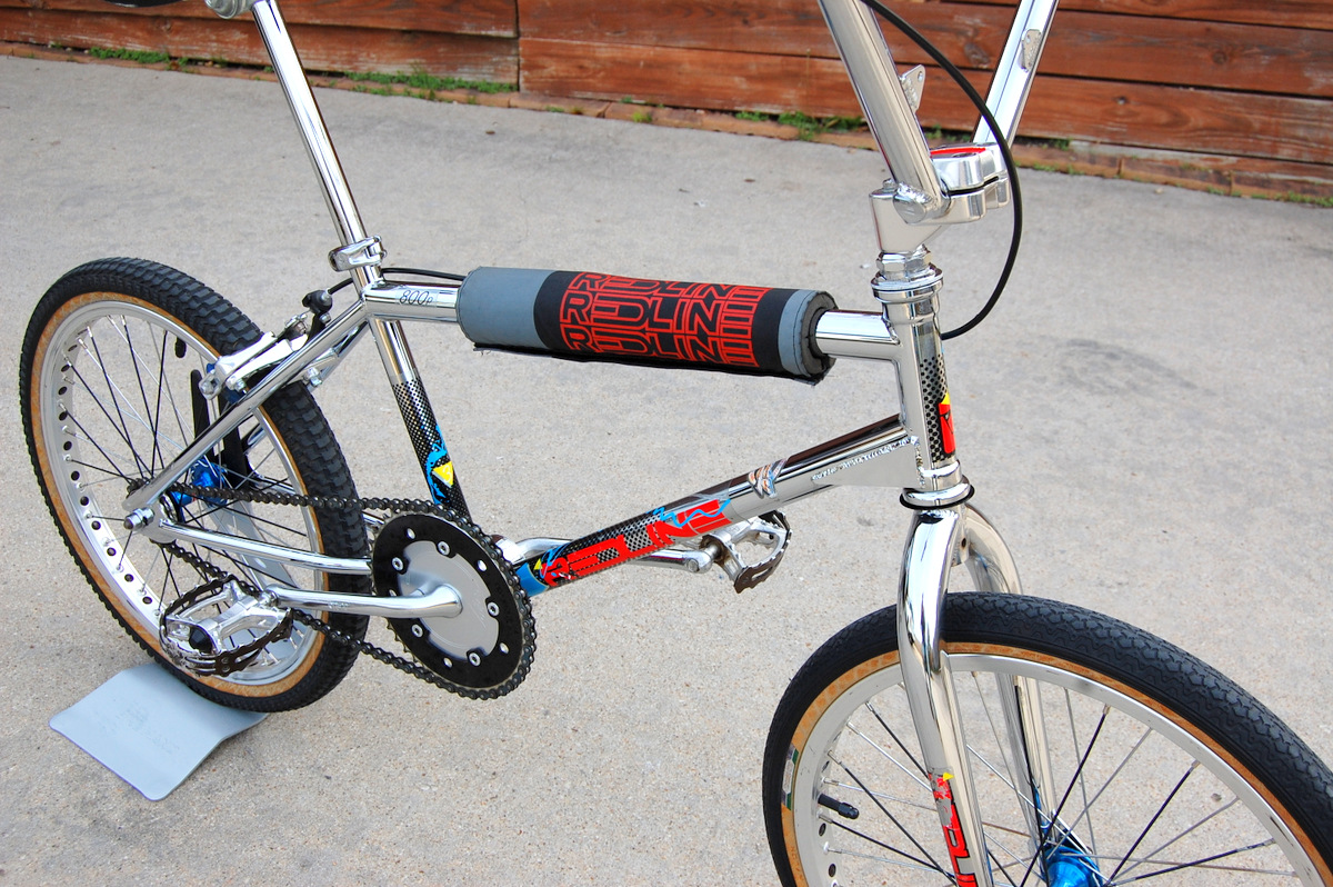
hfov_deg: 49.6
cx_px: 666
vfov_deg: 34.2
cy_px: 444
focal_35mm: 39
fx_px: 1443
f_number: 7.1
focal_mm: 26
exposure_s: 1/200
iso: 200
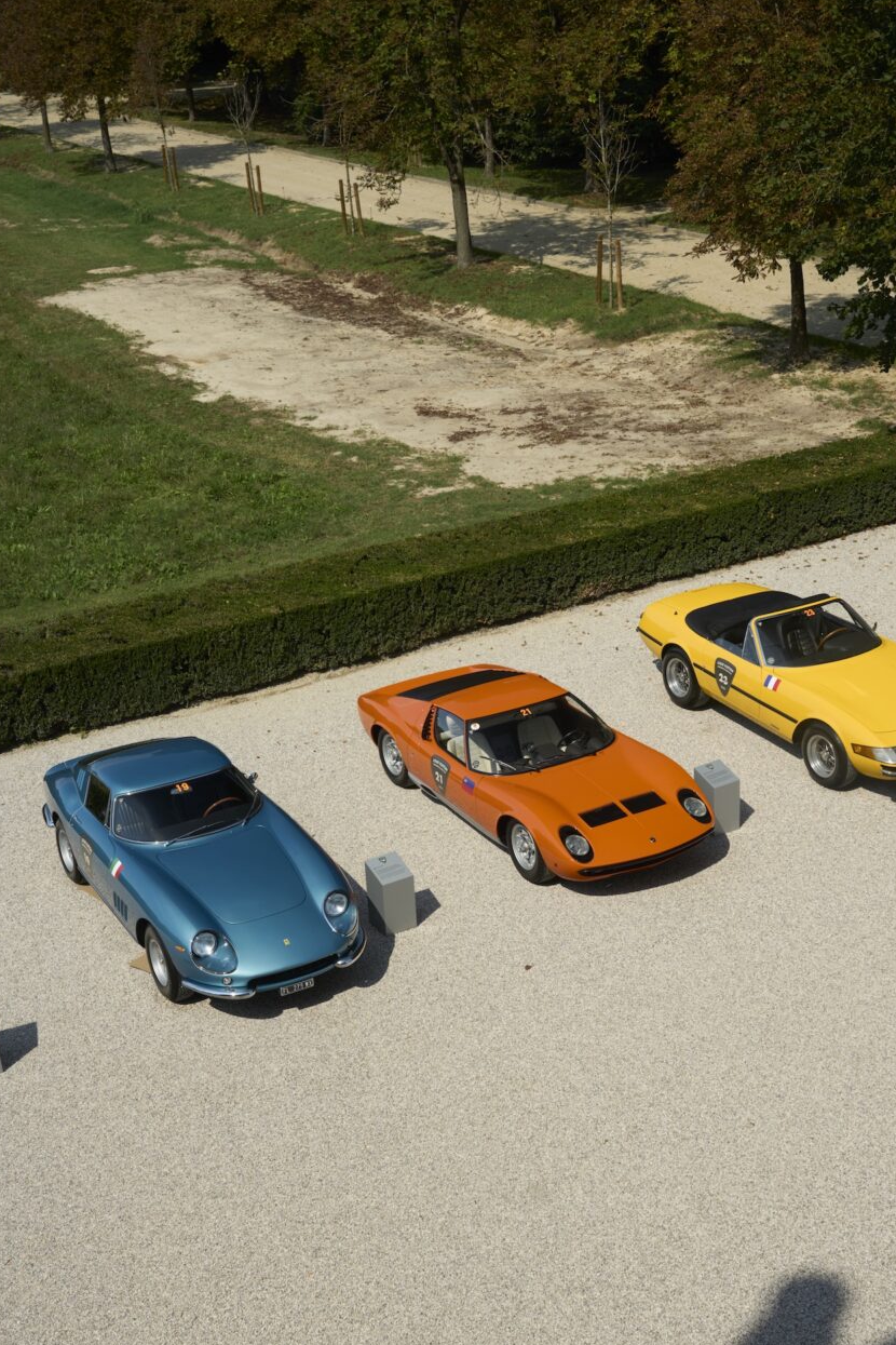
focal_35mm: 47
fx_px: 1755
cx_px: 513
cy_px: 785
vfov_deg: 41.8
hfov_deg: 28.6
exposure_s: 1/640
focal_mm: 39
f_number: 8
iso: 320
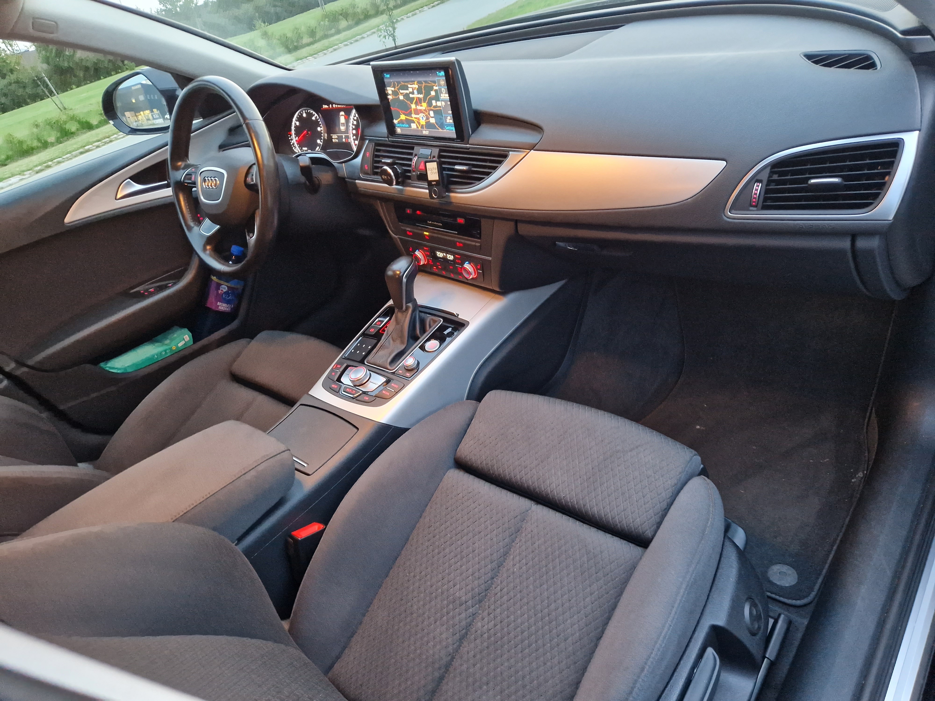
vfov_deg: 58.9
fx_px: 621
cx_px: 468
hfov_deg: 73.9
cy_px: 350
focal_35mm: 23
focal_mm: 5.4
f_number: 1.8
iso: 640
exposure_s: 1/29
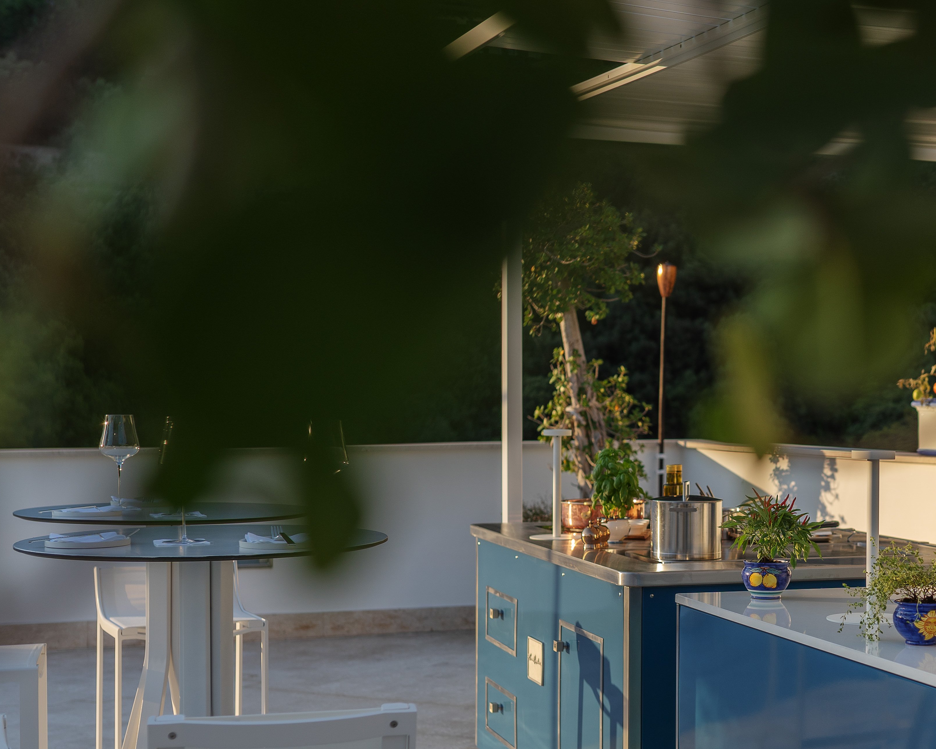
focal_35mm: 61
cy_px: 510
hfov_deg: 30.1
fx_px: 1690
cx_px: 768
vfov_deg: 24.8
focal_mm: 35
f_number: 2.8
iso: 100
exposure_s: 1/800
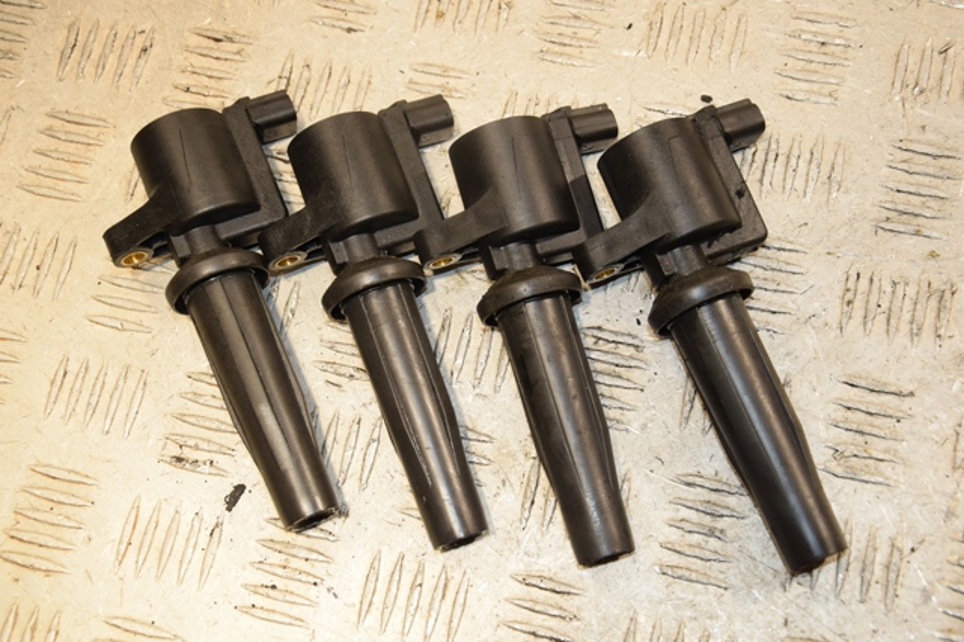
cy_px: 321
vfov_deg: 25.7
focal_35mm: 52
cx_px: 482
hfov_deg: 37.9
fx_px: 1405
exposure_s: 1/200
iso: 800
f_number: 6.3
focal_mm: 35
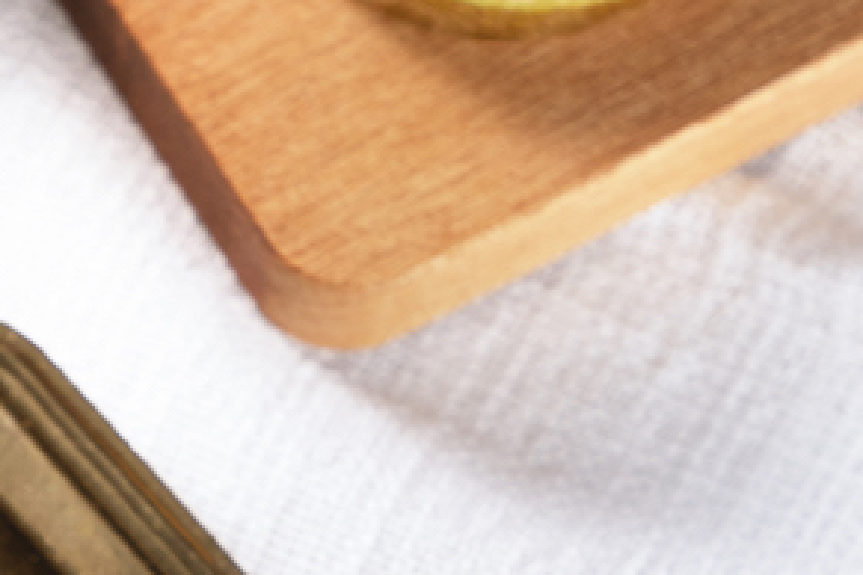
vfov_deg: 4.7
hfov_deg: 7.0
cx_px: -457
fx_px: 6927
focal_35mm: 289
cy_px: 1159
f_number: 5.6
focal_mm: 70
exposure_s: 1/125
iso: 100
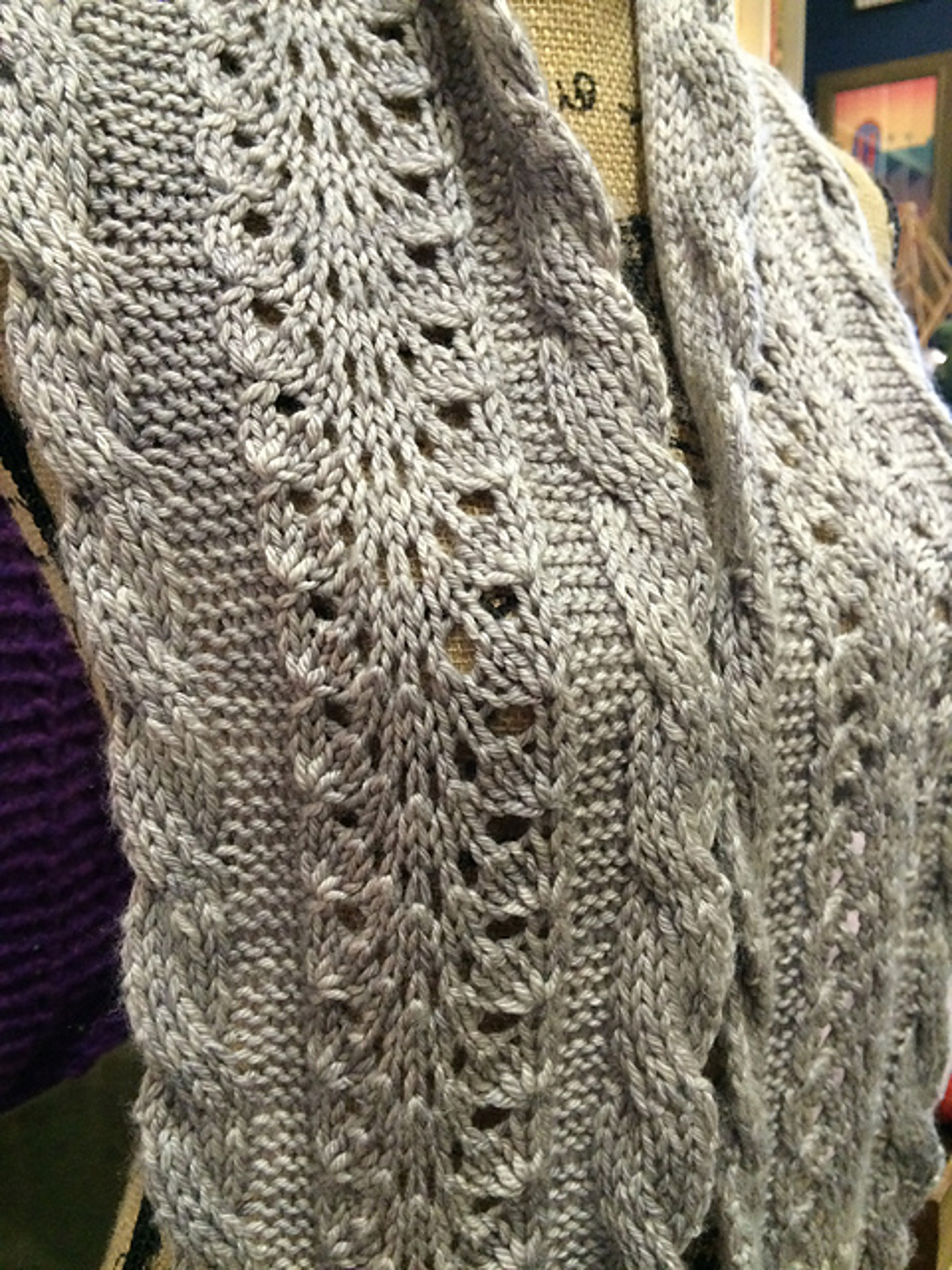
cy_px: 635
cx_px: 476
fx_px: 1063
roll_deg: +1.5
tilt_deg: -11.5
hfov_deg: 48.2
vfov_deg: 61.7
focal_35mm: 29
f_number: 2.2
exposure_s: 1/30
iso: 250
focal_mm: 4.15
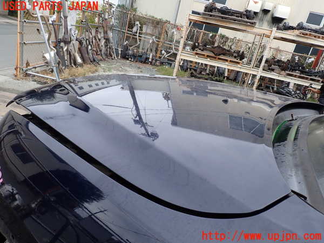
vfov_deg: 54.9
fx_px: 234
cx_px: 162
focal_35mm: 25
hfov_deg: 69.4
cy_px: 122
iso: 100
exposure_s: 1/160
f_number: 2.8
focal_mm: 4.5
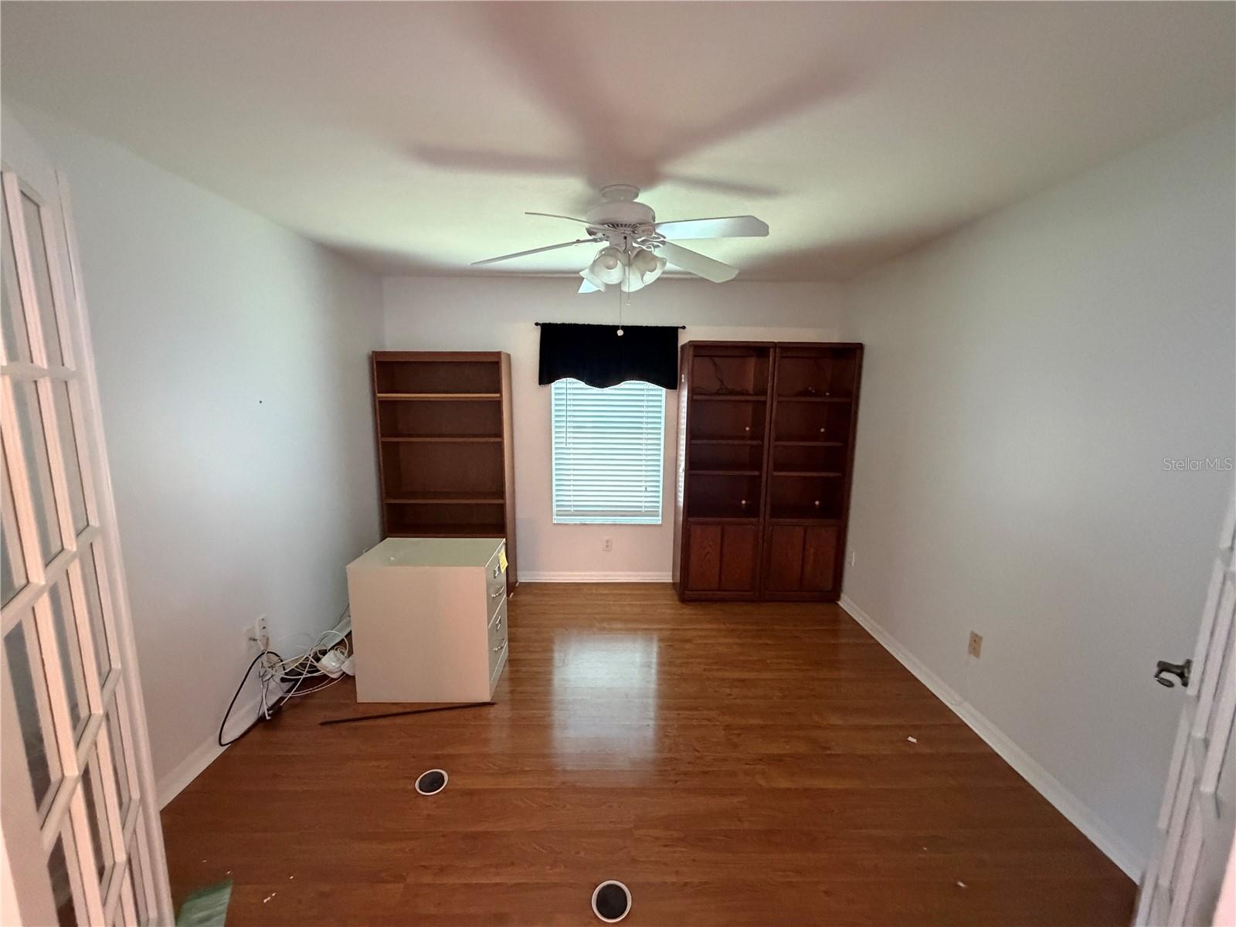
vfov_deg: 85.7
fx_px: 500
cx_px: 618
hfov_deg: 102.1
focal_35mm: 14
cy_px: 464
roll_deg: -0.1
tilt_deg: -9.3
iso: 1250
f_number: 2.2
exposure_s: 1/60
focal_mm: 2.22
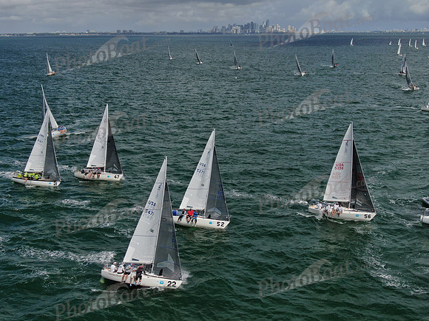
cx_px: 214
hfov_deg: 39.7
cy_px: 160
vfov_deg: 30.3
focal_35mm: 48
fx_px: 595
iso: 100
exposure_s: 1/1600
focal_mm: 8.6
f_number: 3.8
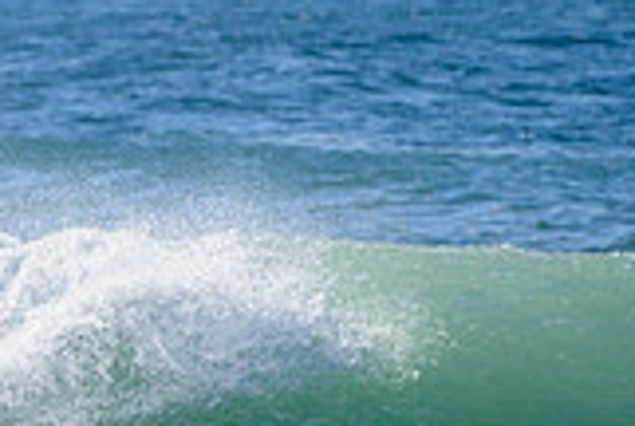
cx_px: -424
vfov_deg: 0.8
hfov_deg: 1.1
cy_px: 397
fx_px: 32427
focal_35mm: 1835
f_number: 5.6
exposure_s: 1/2000
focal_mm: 500
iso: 200
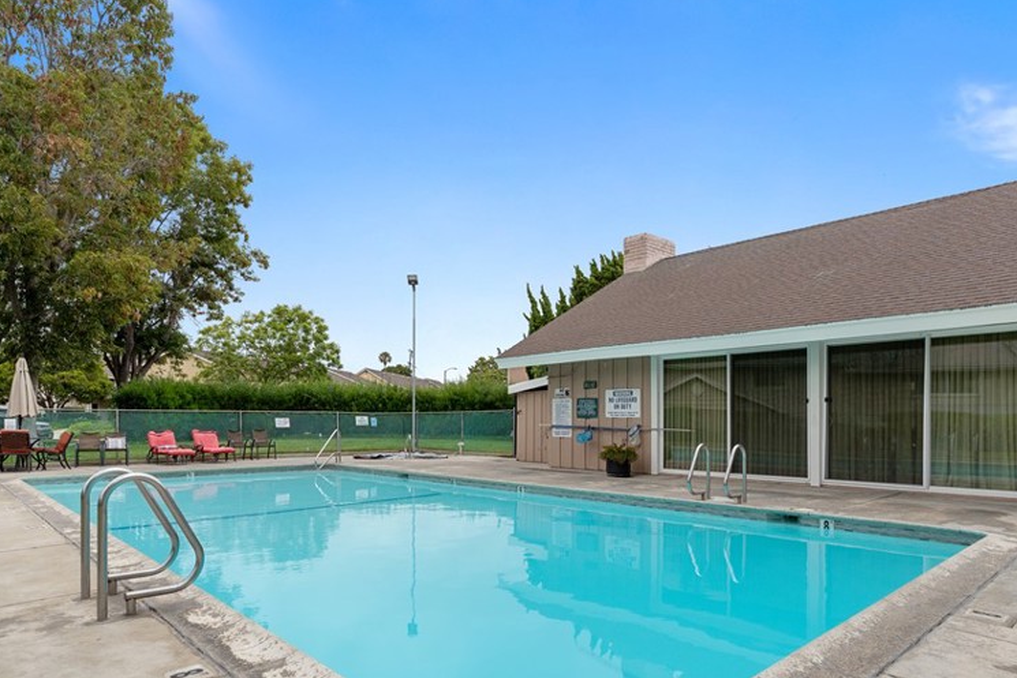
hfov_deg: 78.6
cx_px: 494
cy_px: 425
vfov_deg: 56.5
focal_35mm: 22
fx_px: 622
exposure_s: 1/1600
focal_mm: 16
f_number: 9
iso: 800
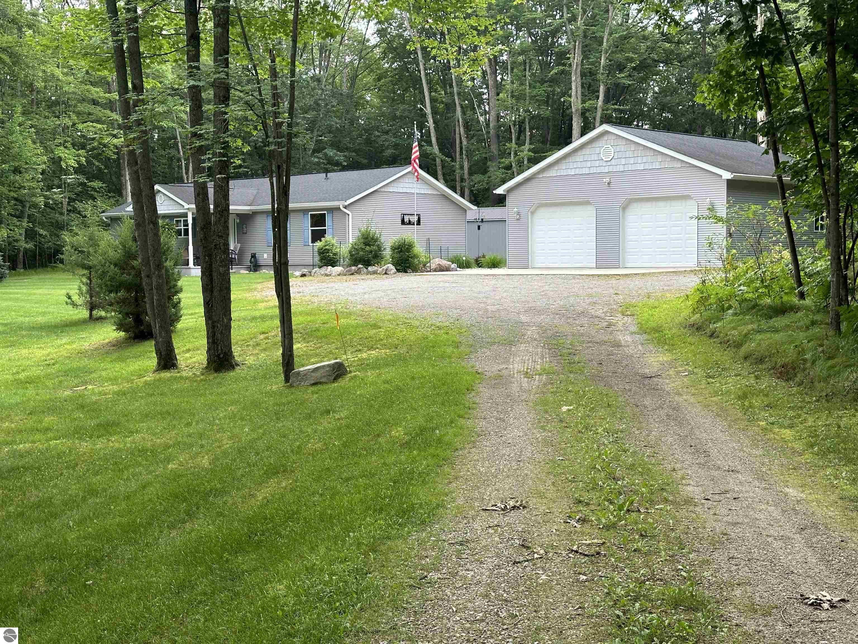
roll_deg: -0.1
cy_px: 322
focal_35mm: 48
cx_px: 429
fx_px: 1190
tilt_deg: -2.5
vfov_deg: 30.3
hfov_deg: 39.7
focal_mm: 6.86
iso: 80
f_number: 1.78
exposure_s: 1/93
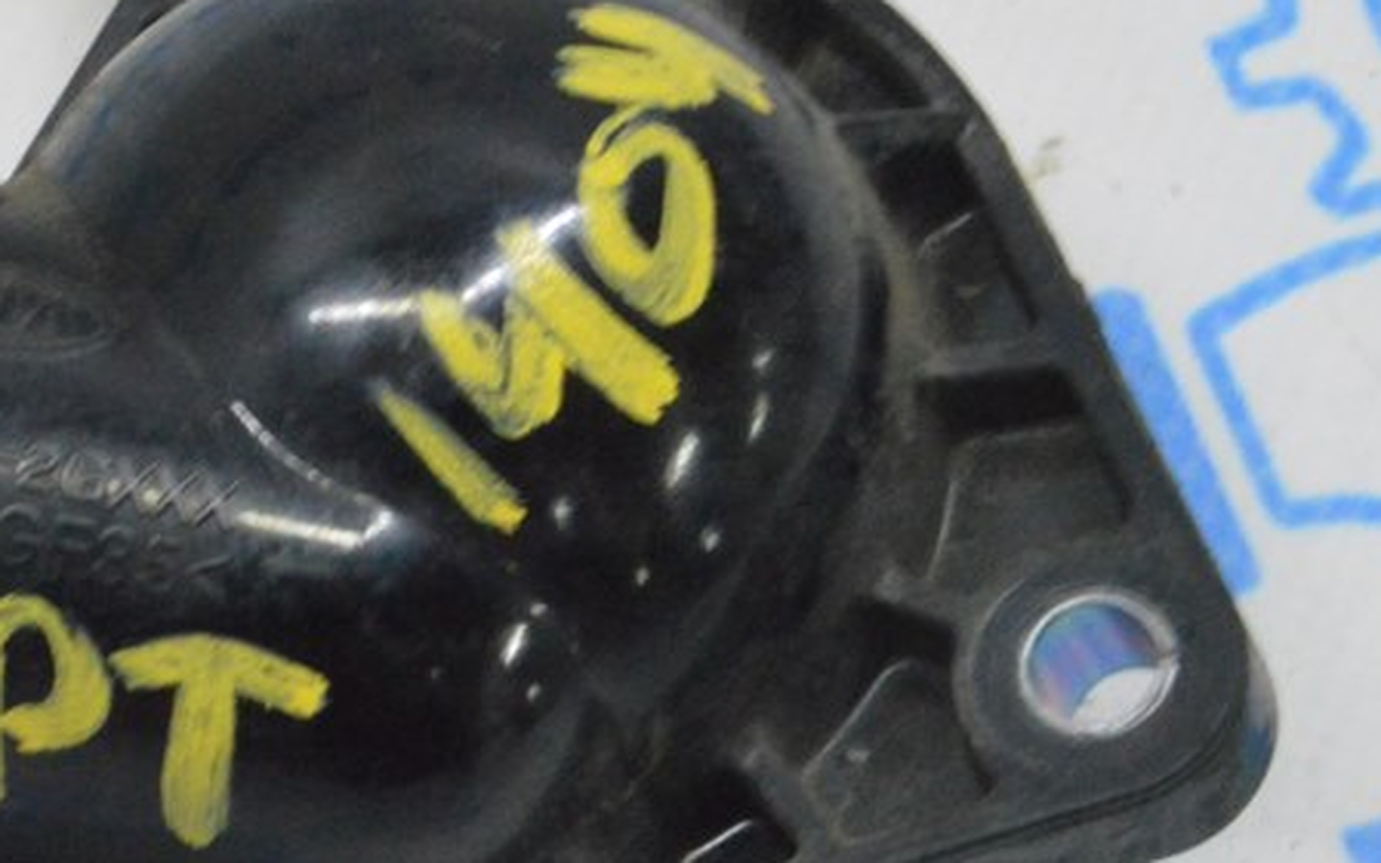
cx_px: 234
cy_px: 347
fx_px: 7232
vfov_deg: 6.8
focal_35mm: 192
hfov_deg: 10.9
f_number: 20
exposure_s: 1/20
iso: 6400
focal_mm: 55
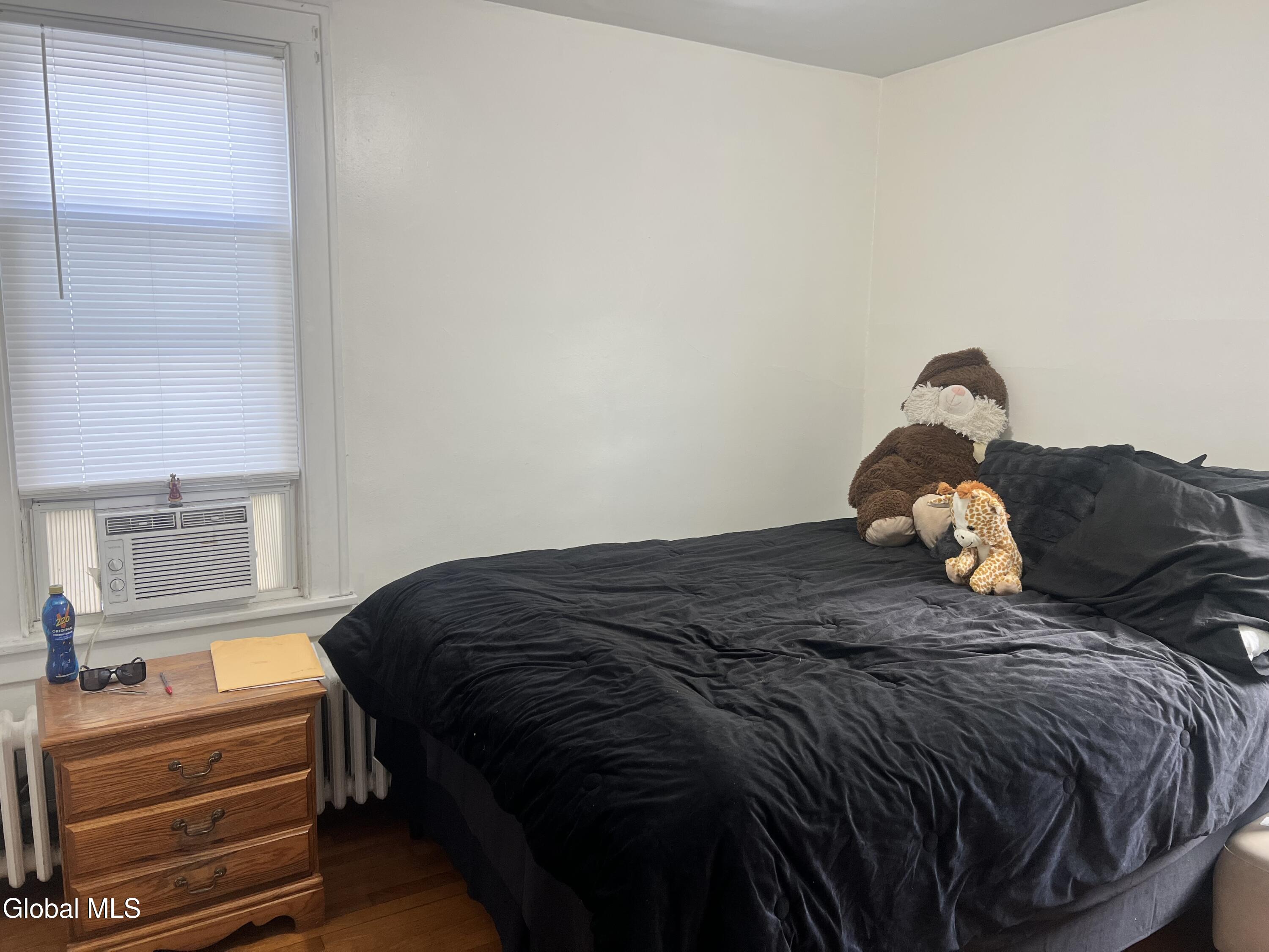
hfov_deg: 67.3
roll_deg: -0.8
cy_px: 476
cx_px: 634
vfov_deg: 53.1
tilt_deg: -8.2
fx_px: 953
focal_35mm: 26
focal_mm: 5.7
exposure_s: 1/120
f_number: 1.5
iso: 100
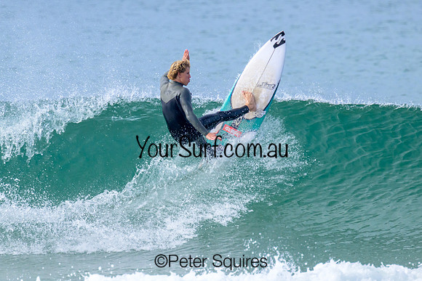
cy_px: 96
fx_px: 12870
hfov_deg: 1.9
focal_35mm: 1098
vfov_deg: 1.3
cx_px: 192
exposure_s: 1/2000
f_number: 11
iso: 1400
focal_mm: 800
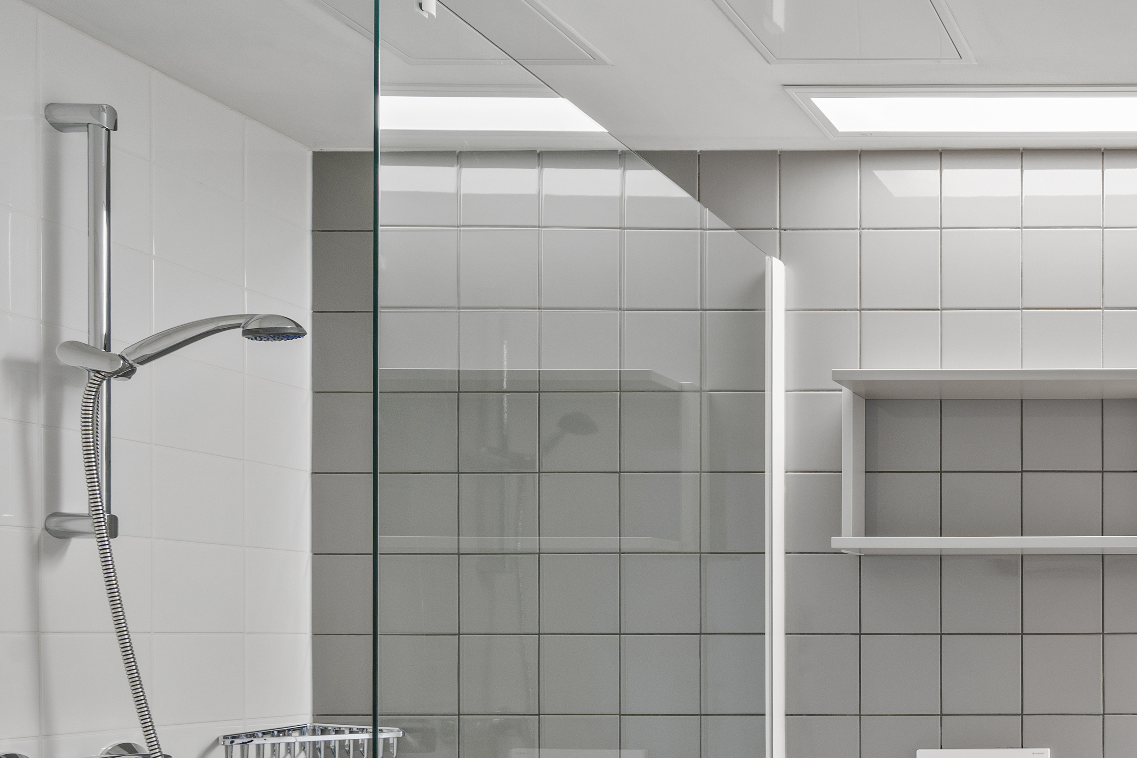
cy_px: 661
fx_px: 1011
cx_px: 1258
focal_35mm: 32
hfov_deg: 44.4
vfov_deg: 38.7
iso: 200
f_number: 8
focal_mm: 14
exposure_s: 1/2
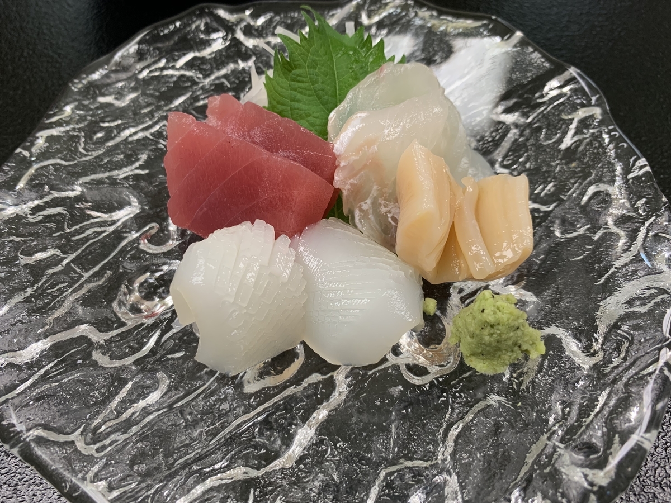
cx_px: 336
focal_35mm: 26
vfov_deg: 53.1
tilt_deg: -58.4
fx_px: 504
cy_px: 252
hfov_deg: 67.3
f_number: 1.8
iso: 80
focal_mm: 4.25
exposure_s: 1/60
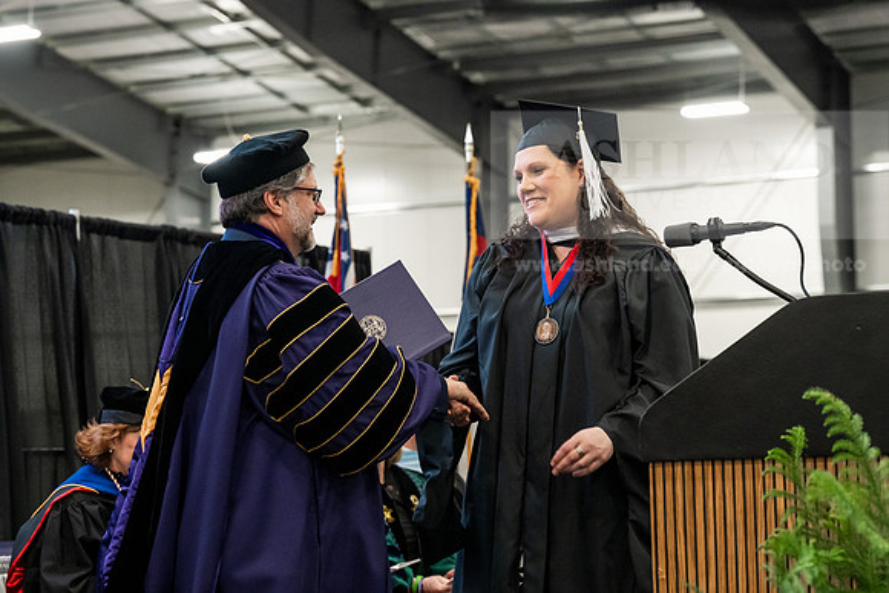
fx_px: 2124
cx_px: 444
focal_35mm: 86
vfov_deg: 15.9
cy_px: 296
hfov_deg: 23.6
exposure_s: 1/250
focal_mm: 86
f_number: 5
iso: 6400
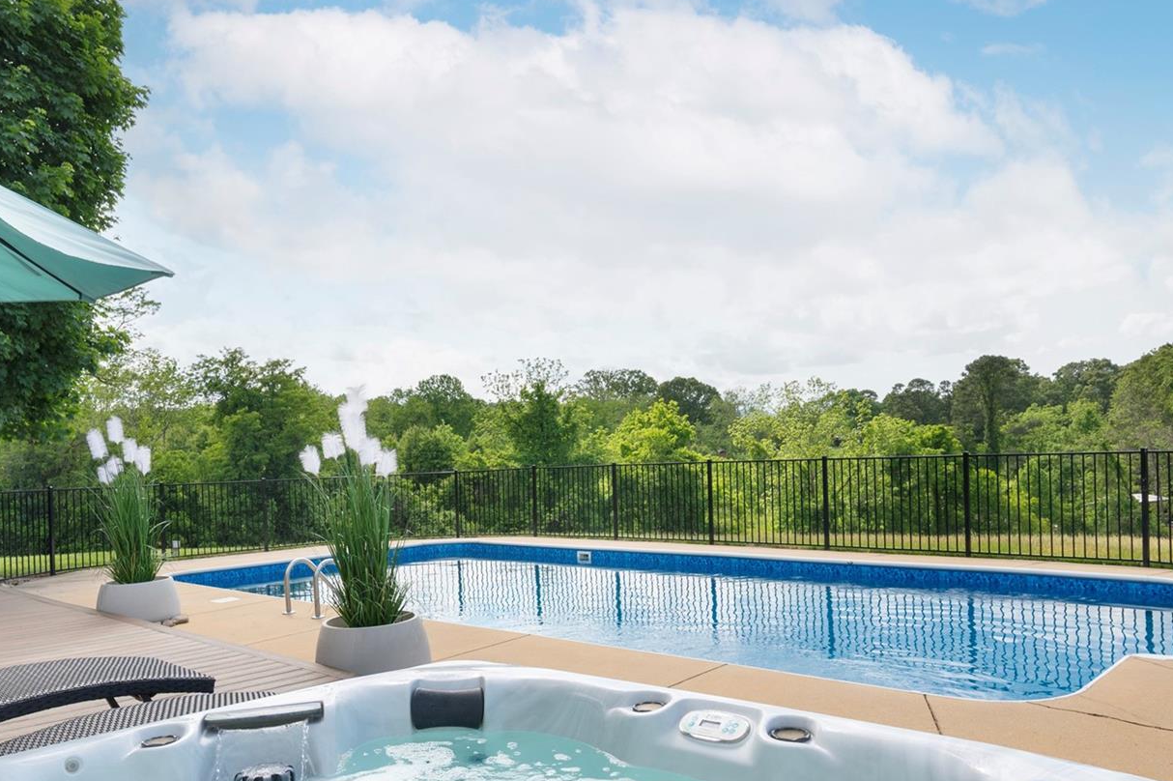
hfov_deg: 65.7
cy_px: 489
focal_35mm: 28
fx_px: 907
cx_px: 552
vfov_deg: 46.2
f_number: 8
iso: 200
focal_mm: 16.5
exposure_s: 1/400
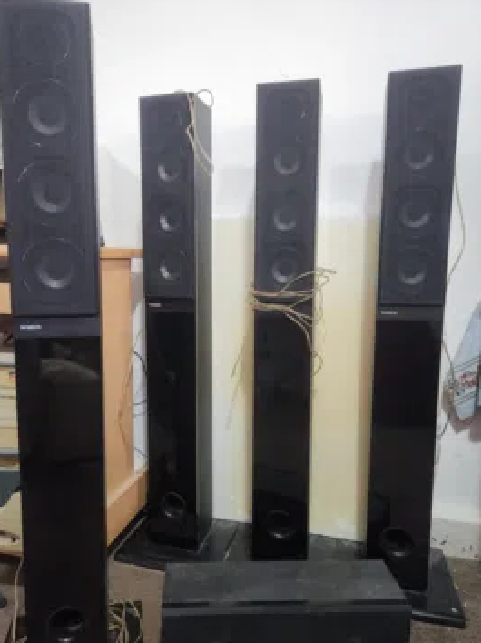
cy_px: 329
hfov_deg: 52.9
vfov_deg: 67.3
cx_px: 220
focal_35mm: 26
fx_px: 482
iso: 1000
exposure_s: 1/100
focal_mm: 5.4
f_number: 1.8
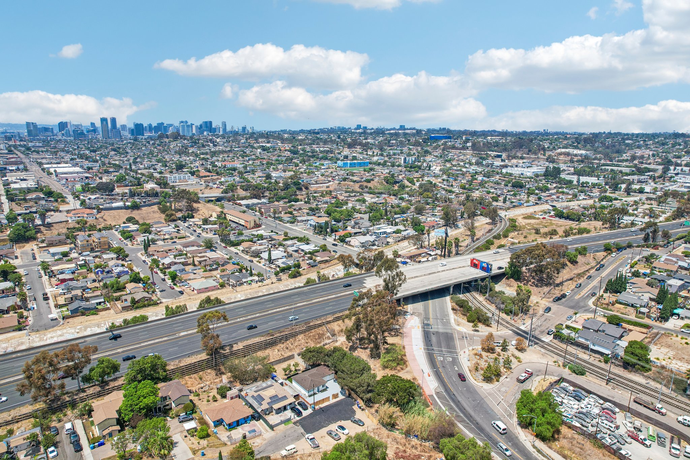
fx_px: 422
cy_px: 230
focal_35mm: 22
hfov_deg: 78.6
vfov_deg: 57.2
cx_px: 345
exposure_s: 1/2000
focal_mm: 8.4
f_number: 2.8
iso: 100
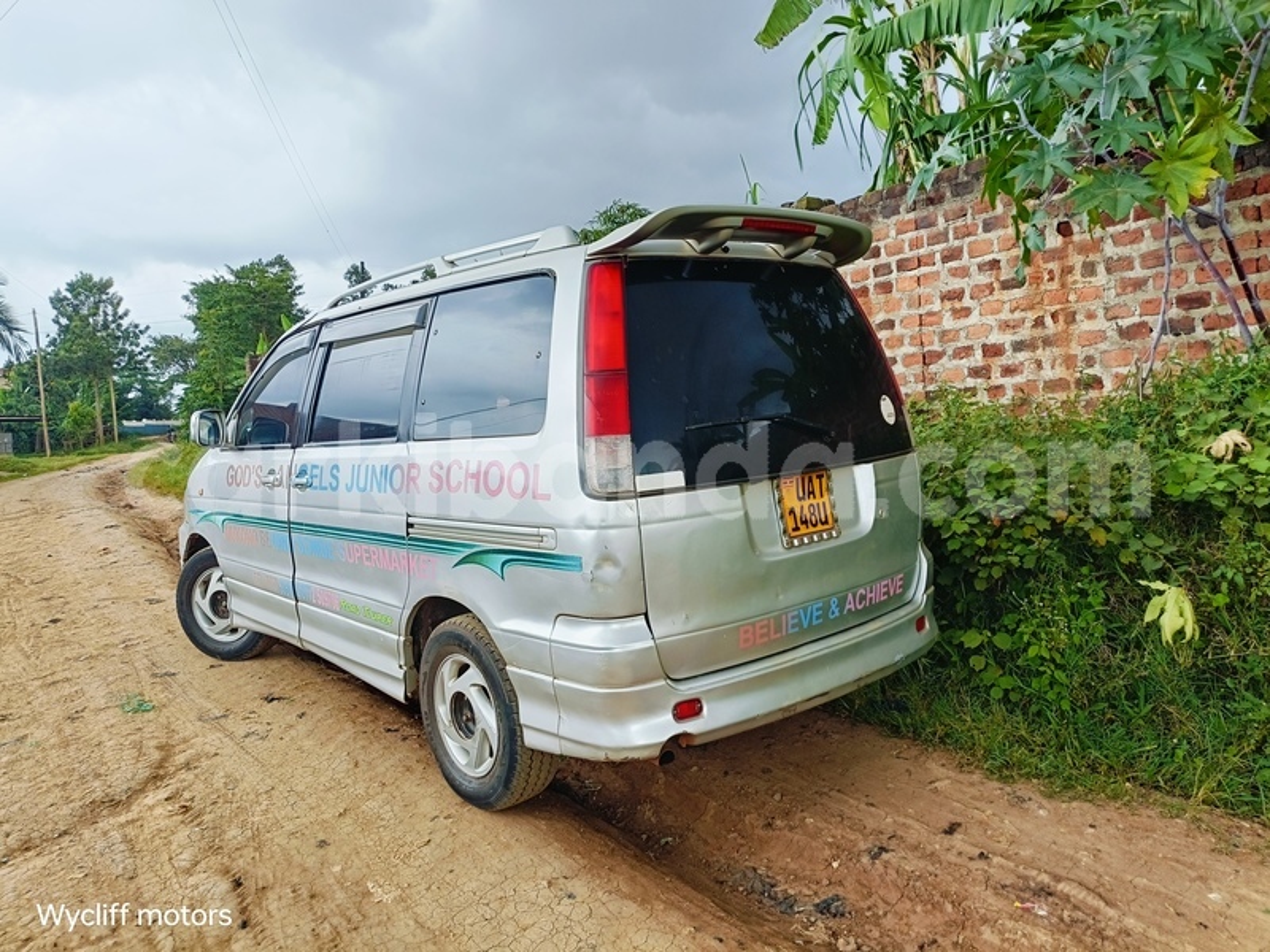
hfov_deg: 69.4
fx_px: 917
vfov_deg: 54.9
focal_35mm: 25
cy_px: 476
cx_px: 635
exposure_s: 1/101
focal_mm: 4.7
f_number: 1.7
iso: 109
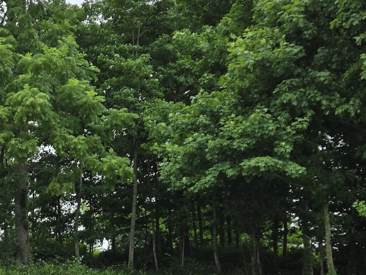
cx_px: 34
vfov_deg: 21.5
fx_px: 719
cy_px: 197
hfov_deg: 27.5
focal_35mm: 68
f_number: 1.8
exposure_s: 1/1238
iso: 80
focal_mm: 5.4
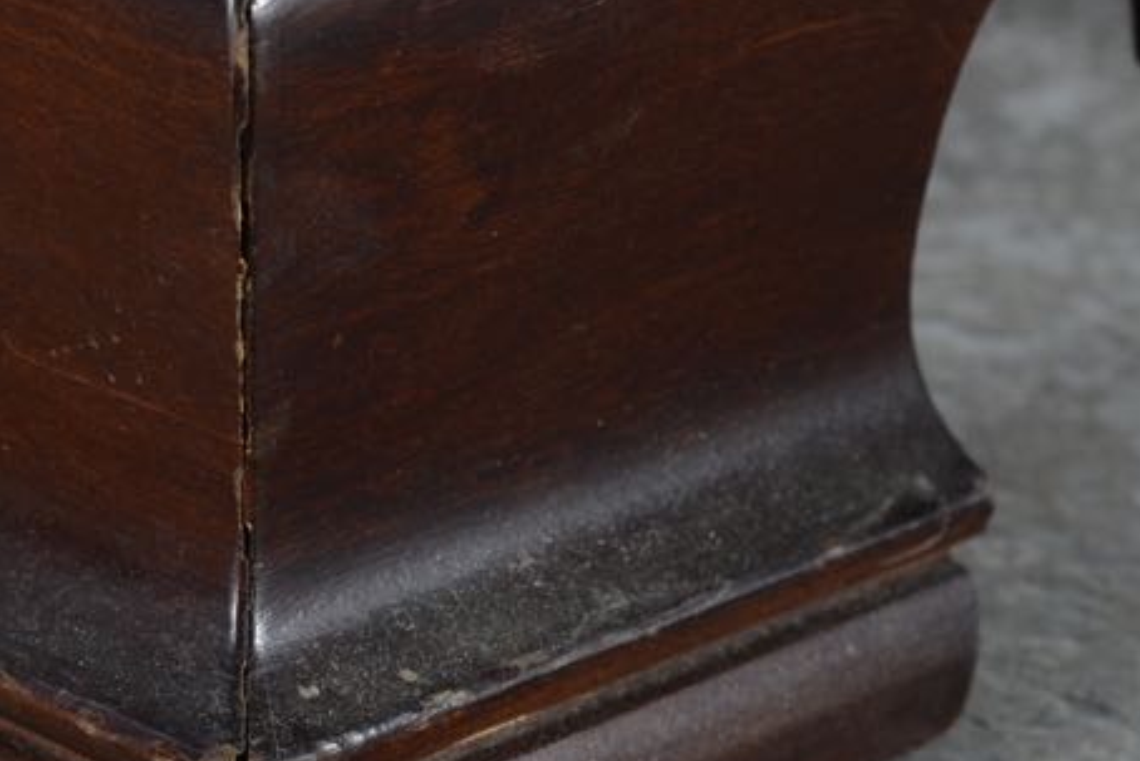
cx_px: 236
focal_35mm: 211
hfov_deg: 9.7
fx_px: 6683
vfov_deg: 6.5
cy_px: 48
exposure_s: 1/125
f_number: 5.6
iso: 100
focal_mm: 50
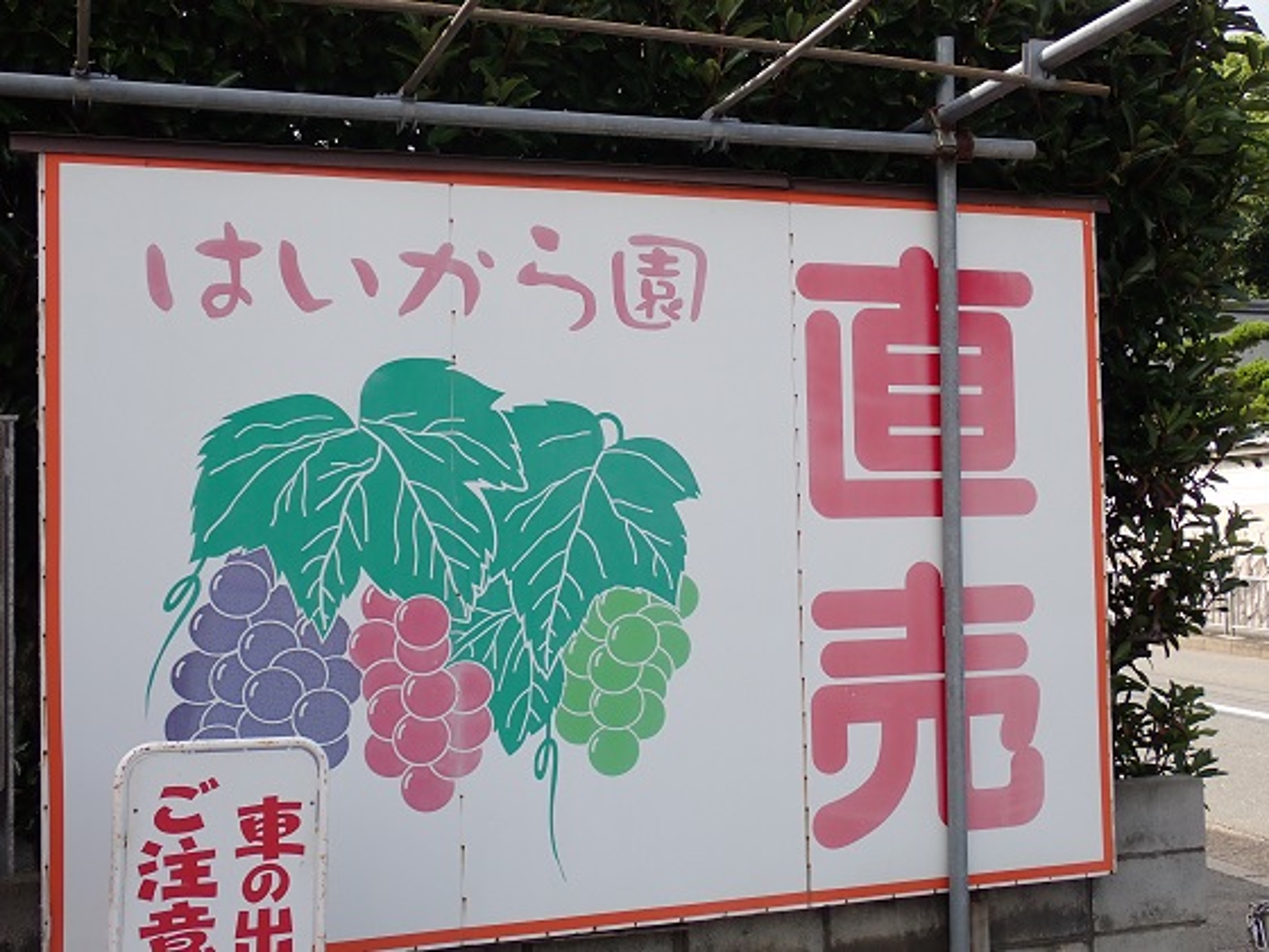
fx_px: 1613
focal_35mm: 44
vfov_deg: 32.9
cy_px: 476
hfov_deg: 42.9
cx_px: 634
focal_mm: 7.84
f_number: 11
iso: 200
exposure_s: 1/80
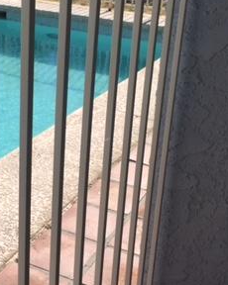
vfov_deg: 30.0
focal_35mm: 63
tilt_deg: -22.9
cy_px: 130
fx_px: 532
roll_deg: -2.4
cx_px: 66
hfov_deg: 24.0
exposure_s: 1/3049
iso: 32
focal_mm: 4.15
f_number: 2.2
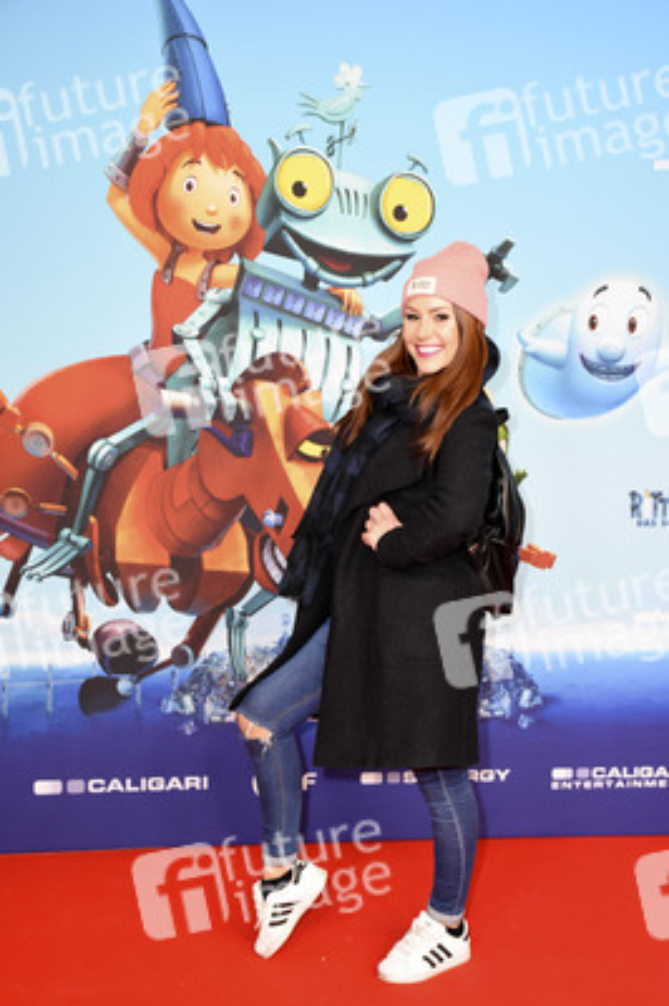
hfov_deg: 28.0
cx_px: 334
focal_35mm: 48
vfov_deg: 41.1
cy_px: 503
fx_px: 1340
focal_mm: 32
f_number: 4.5
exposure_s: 1/160
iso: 1100
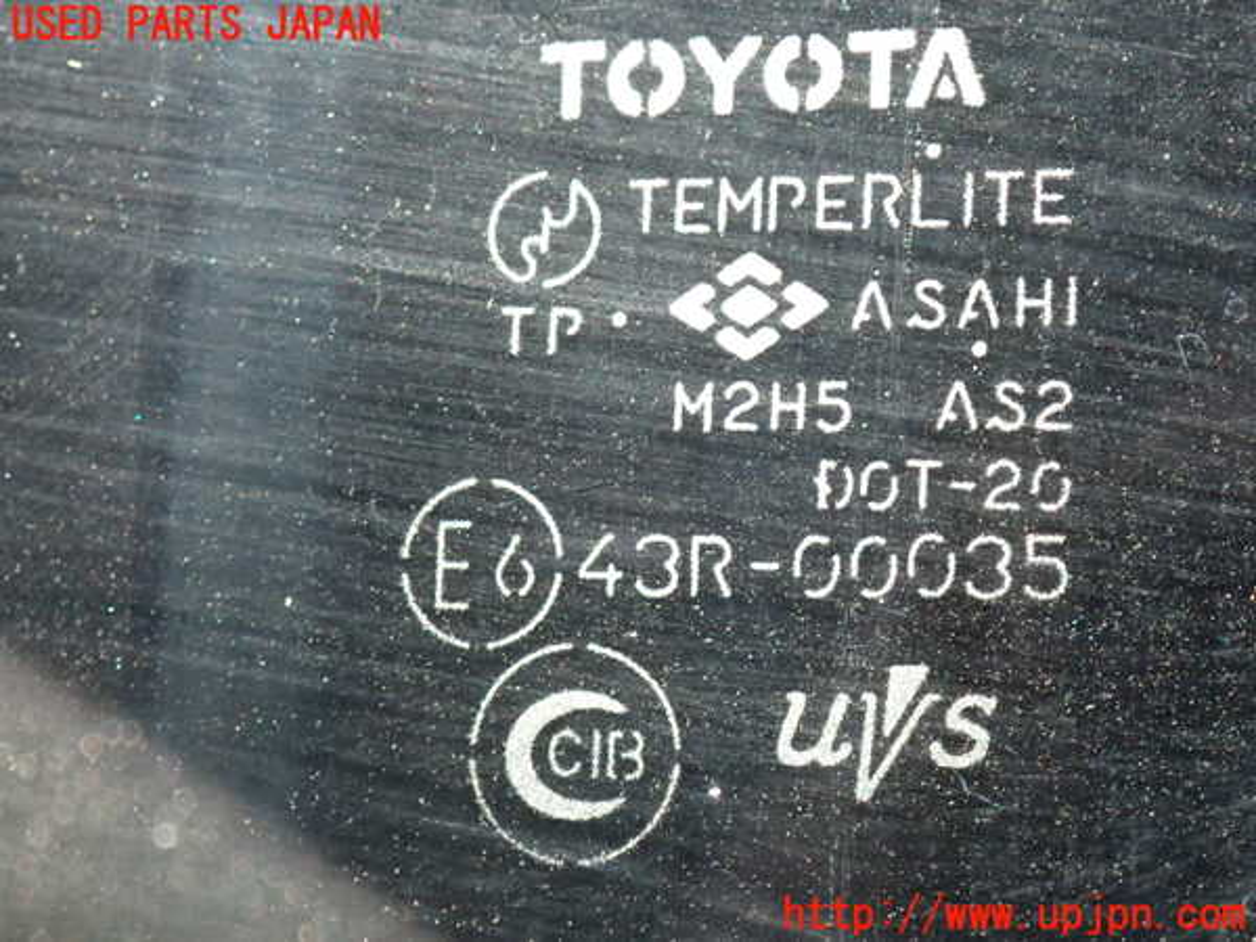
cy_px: 471
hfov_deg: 19.6
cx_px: 628
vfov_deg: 14.8
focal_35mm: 100
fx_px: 3628
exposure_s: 1/100
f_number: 4.9
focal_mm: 18
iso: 250
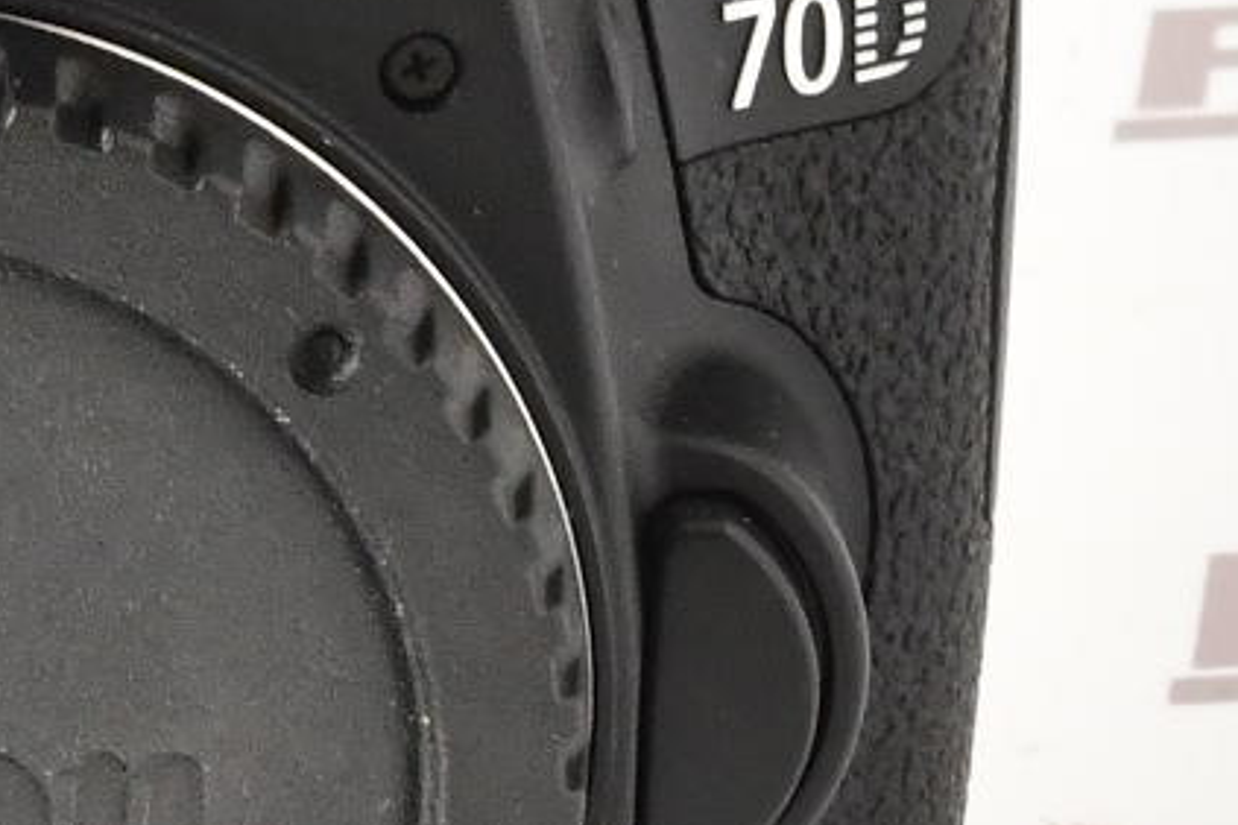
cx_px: -577
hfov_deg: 8.9
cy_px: 120
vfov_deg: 6.0
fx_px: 7806
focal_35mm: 227
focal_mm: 50
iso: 1600
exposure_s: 1/125
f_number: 14
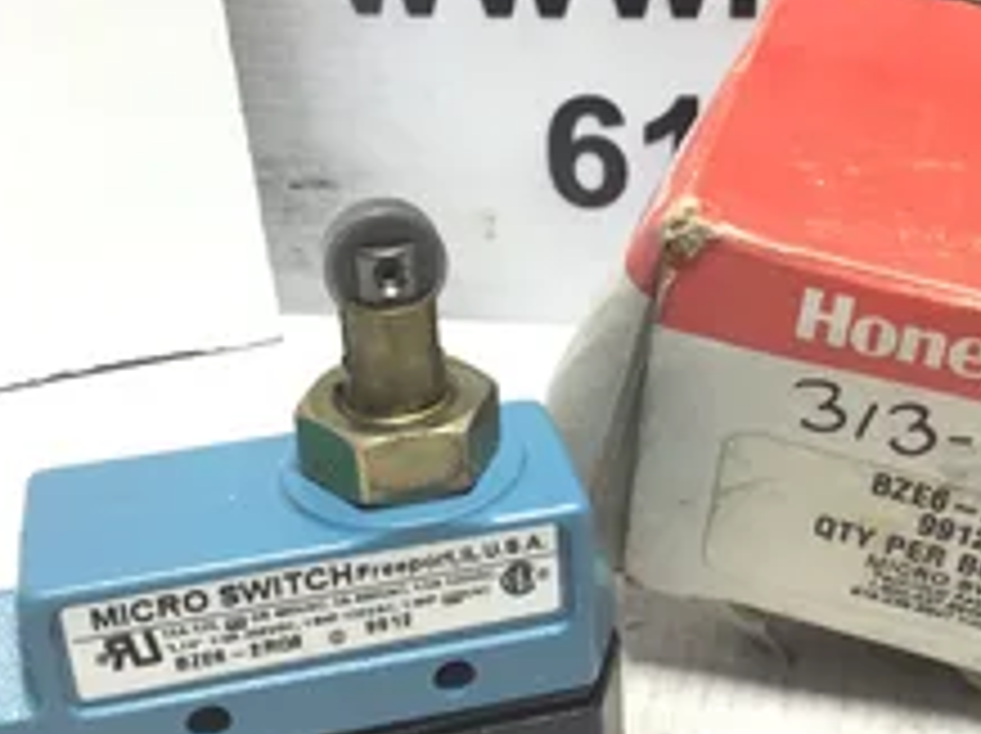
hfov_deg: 33.6
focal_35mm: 57
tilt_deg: -28.5
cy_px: 360
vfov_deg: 25.6
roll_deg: -0.3
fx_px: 1614
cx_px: 644
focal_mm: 3.3
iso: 32
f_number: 2.4
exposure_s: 1/60
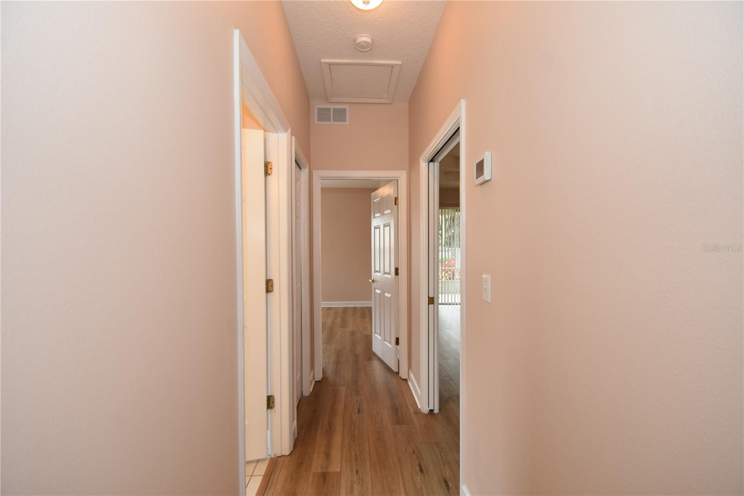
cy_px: 248
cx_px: 372
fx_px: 310
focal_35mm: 15
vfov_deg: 77.3
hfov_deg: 100.4
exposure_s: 1/60
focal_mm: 10
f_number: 4
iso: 280
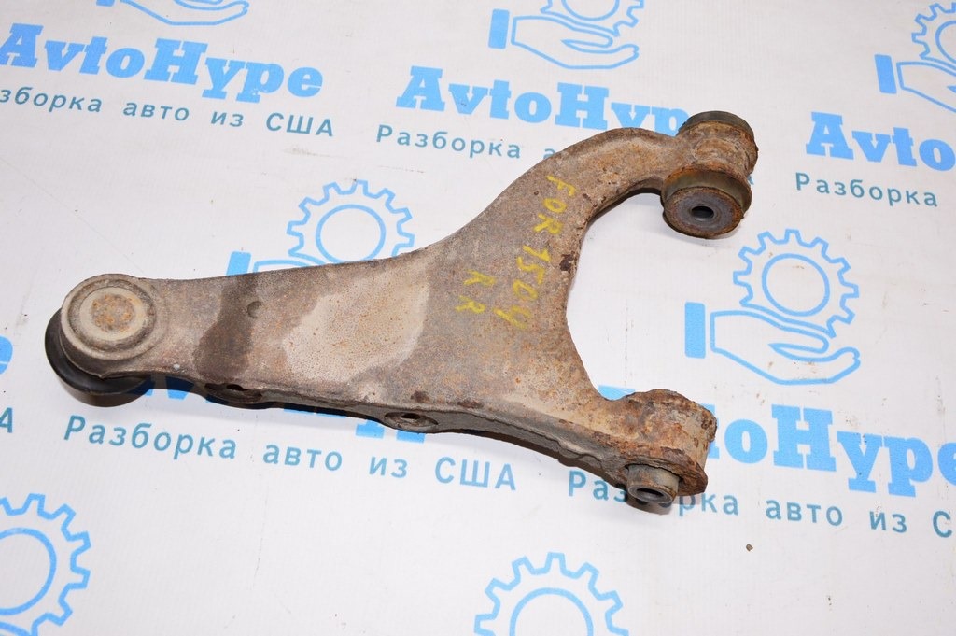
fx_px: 796
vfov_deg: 43.5
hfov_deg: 62.0
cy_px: 318
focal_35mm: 30
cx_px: 478
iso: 1600
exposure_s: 1/80
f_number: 8
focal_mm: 20
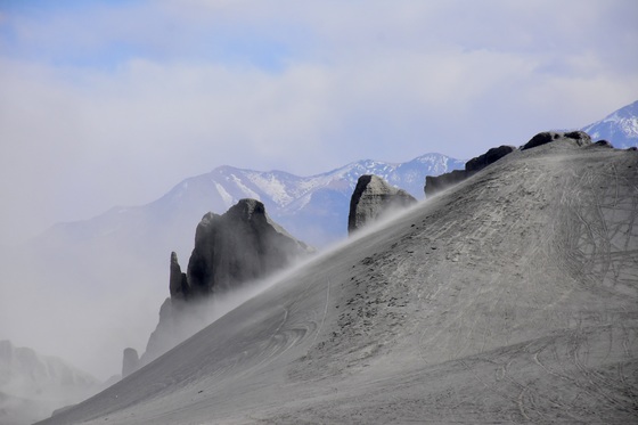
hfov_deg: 9.8
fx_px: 3720
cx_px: 319
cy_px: 212
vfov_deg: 6.5
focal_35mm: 210
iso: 1600
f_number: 8
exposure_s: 1/8000
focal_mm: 140
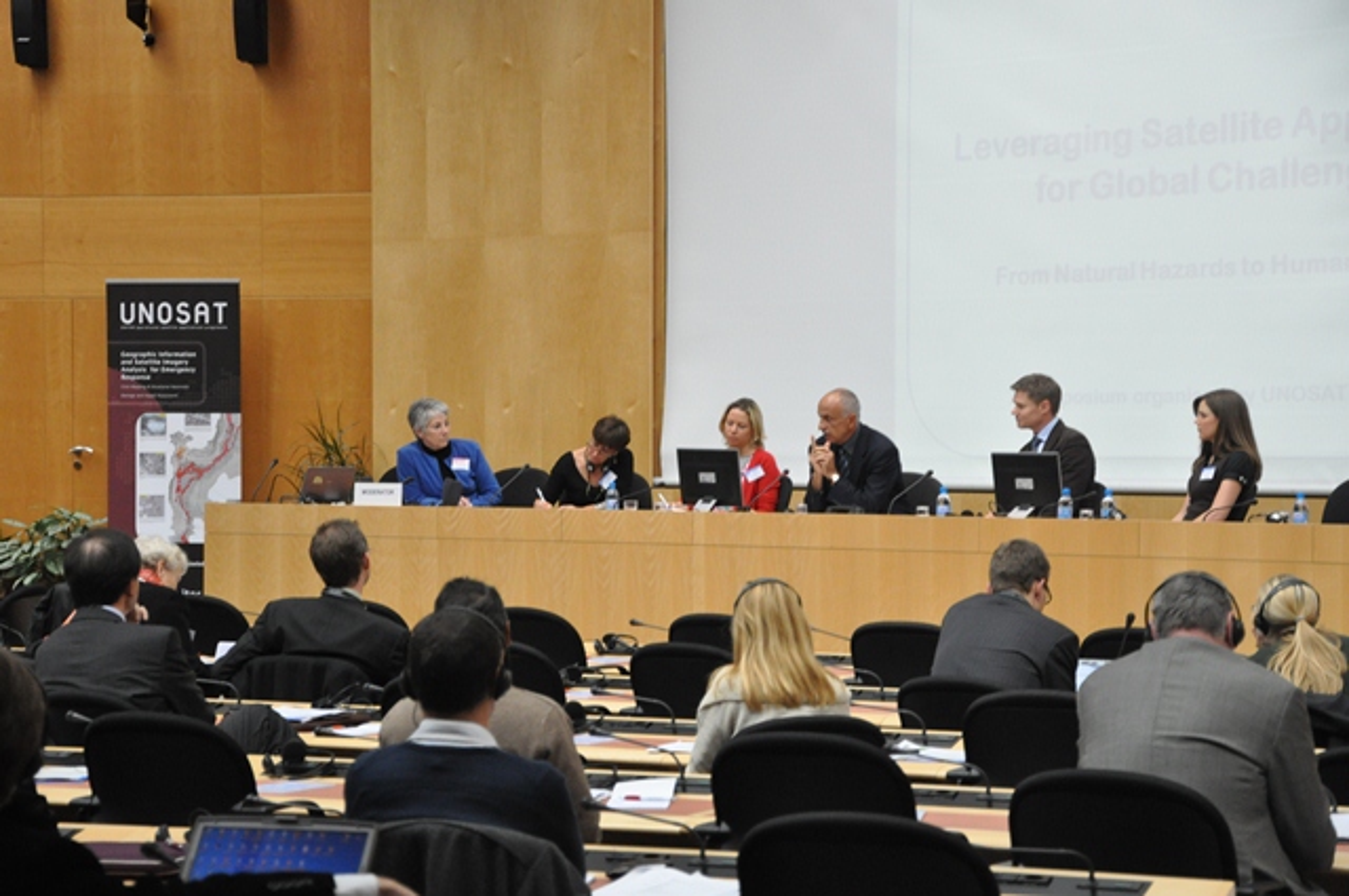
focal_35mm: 105
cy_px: 448
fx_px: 3930
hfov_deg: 19.5
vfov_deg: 13.0
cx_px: 674
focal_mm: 70
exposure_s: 1/100
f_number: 5.3
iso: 1600
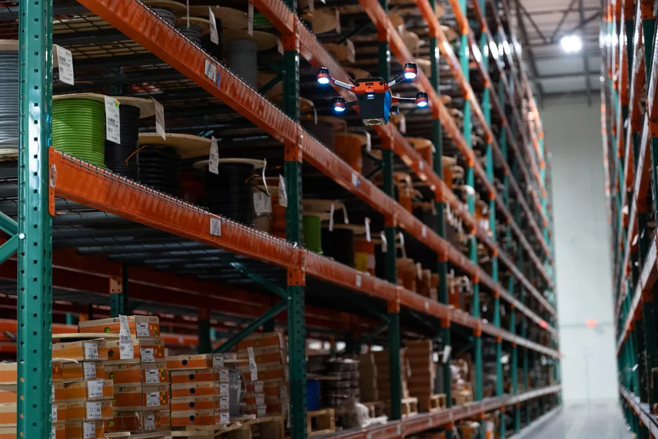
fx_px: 1280
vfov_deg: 19.5
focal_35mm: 70
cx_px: 329
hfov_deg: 28.8
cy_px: 220
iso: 6400
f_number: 2.8
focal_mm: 70
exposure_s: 1/200
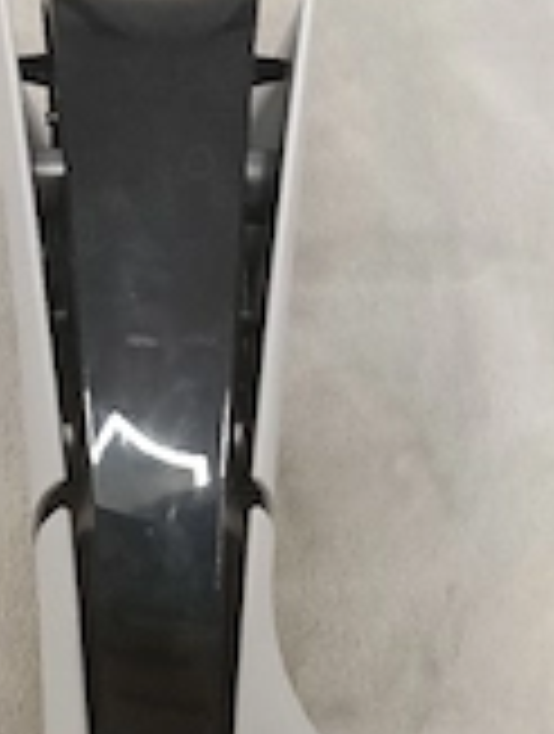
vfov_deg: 28.3
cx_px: 162
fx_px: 1403
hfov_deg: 22.2
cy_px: 648
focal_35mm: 66
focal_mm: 3.98
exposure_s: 1/33.3
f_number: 1.8
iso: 640
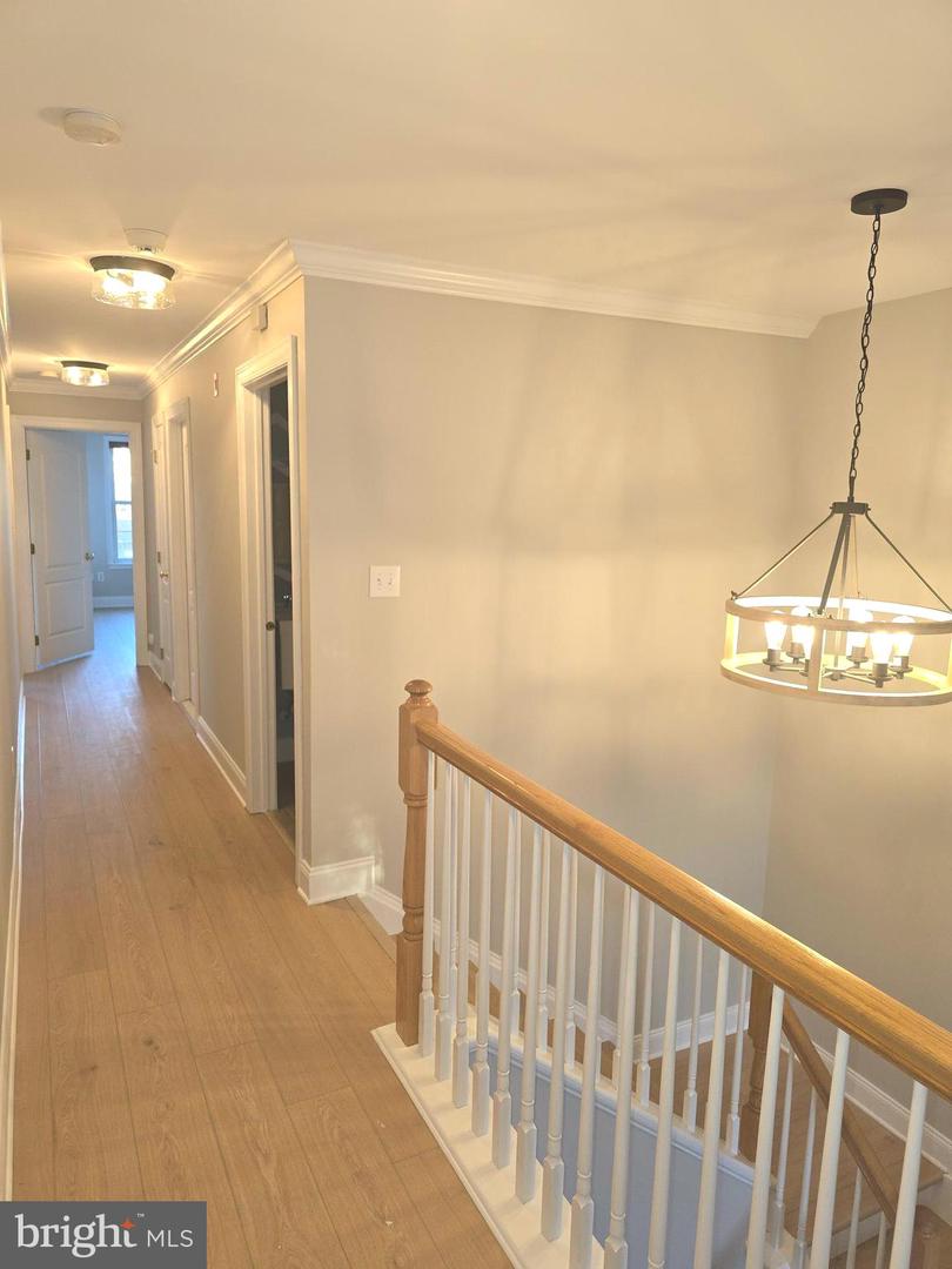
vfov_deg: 73.9
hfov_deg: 58.9
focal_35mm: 23
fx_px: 843
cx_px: 476
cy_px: 634
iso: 100
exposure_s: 1/40
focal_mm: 6.3
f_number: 1.7
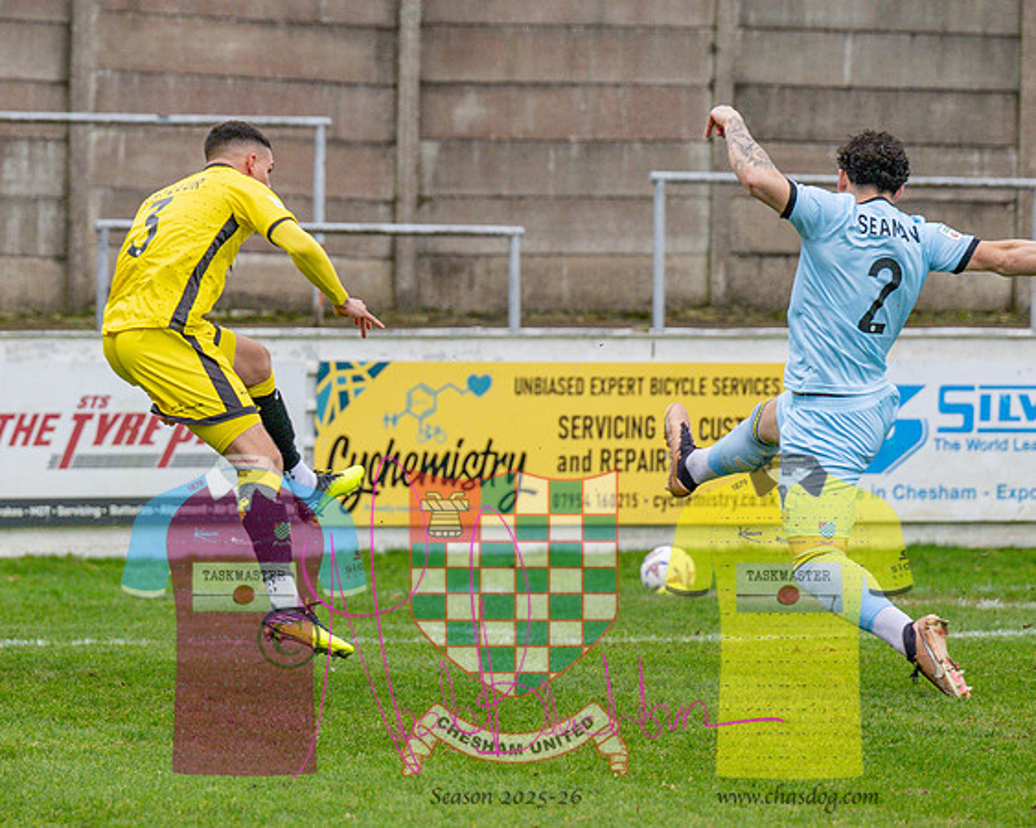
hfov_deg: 7.6
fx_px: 7727
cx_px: 114
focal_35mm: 252
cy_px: 375
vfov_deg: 6.1
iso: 400
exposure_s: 1/2000
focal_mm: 98
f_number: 2.8
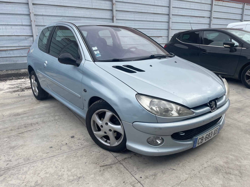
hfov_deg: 67.3
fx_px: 188
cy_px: 94
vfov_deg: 53.1
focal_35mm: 26
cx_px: 125
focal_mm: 4.2
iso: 32
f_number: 1.6
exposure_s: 1/1435
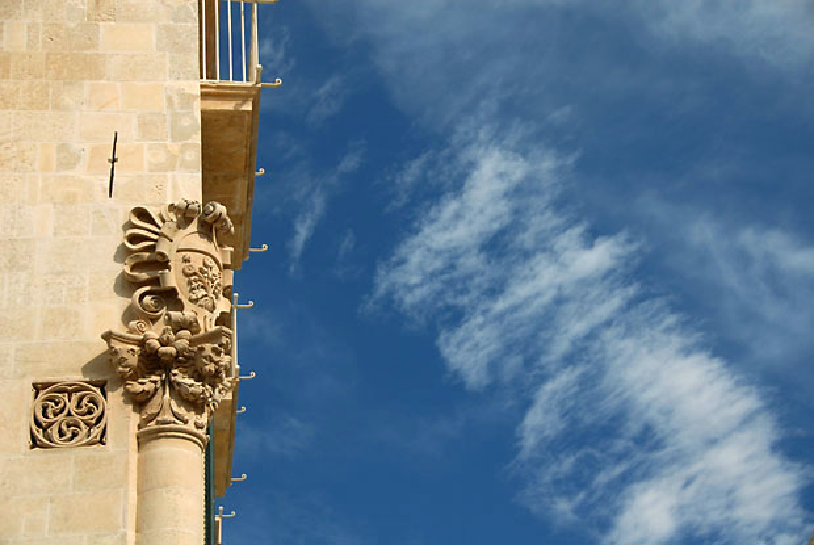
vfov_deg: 19.0
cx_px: 407
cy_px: 272
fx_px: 1630
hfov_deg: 28.0
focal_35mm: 72
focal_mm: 48
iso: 200
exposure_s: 1/500
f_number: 4.5
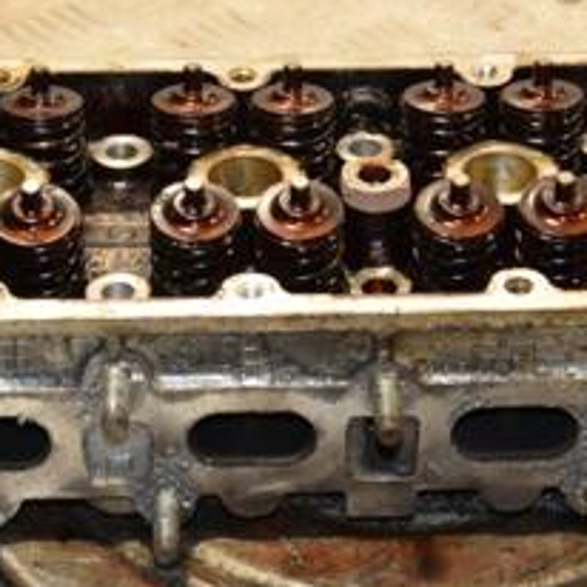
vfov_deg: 11.2
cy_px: 362
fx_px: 2993
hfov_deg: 11.2
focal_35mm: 156
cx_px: 370
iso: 800
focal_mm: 42
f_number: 5
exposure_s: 1/200
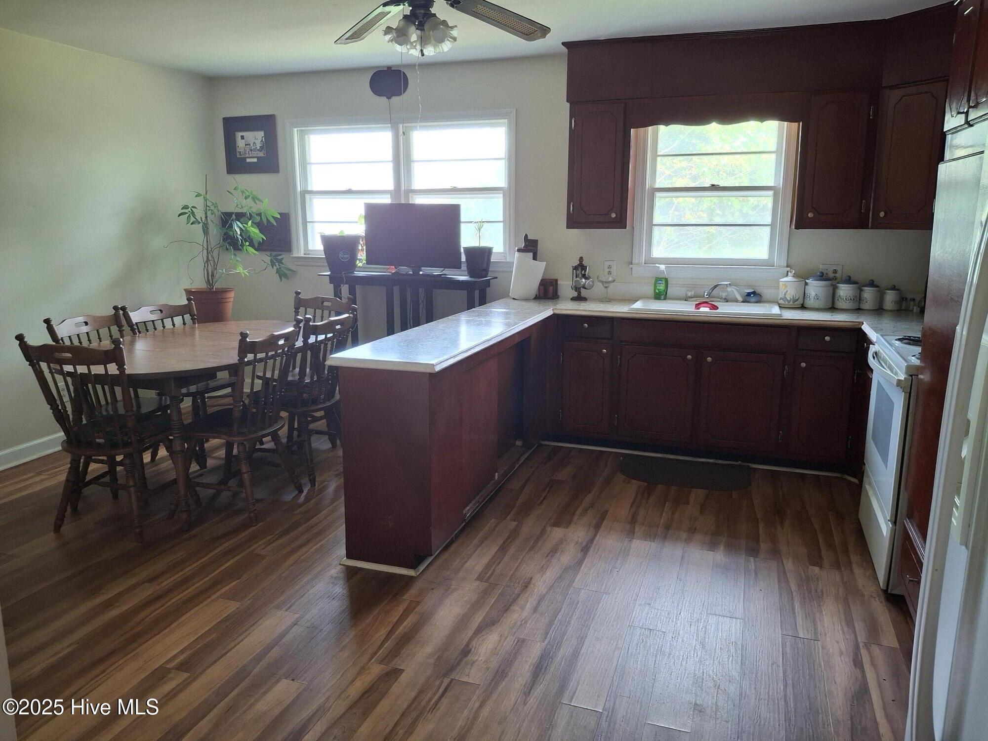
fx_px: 714
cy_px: 370
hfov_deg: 69.4
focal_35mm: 25
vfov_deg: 54.9
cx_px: 494
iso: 160
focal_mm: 4.69
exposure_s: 1/60
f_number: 1.8
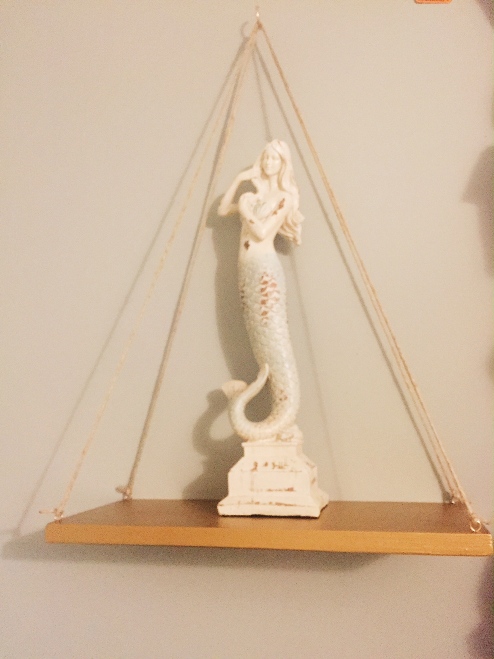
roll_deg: +0.7
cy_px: 330
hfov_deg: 48.2
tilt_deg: +3.8
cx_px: 247
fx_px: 552
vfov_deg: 61.7
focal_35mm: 29
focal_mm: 4.15
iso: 500
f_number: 2.2
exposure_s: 1/15
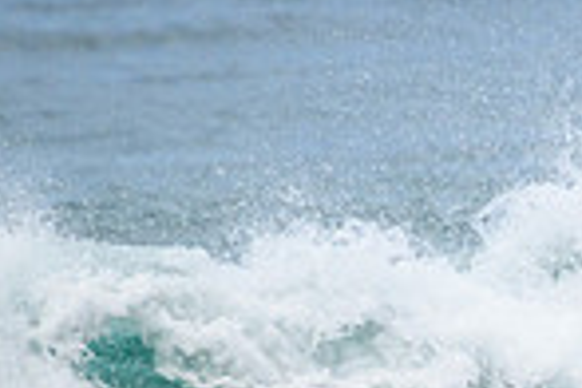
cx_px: 1101
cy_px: 437
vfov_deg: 0.4
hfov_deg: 0.7
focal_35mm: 3157
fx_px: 51034
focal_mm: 800
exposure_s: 1/3200
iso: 1250
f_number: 11
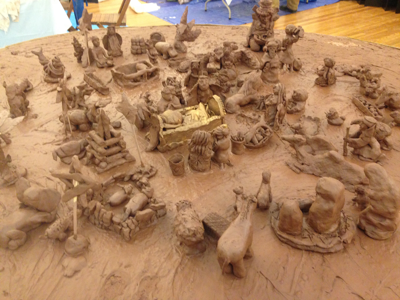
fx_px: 381
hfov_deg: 55.4
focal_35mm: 33
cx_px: 200
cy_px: 150
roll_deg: +0.5
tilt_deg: -33.5
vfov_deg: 42.9
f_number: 2.4
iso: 320
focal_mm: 4.12
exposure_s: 1/20
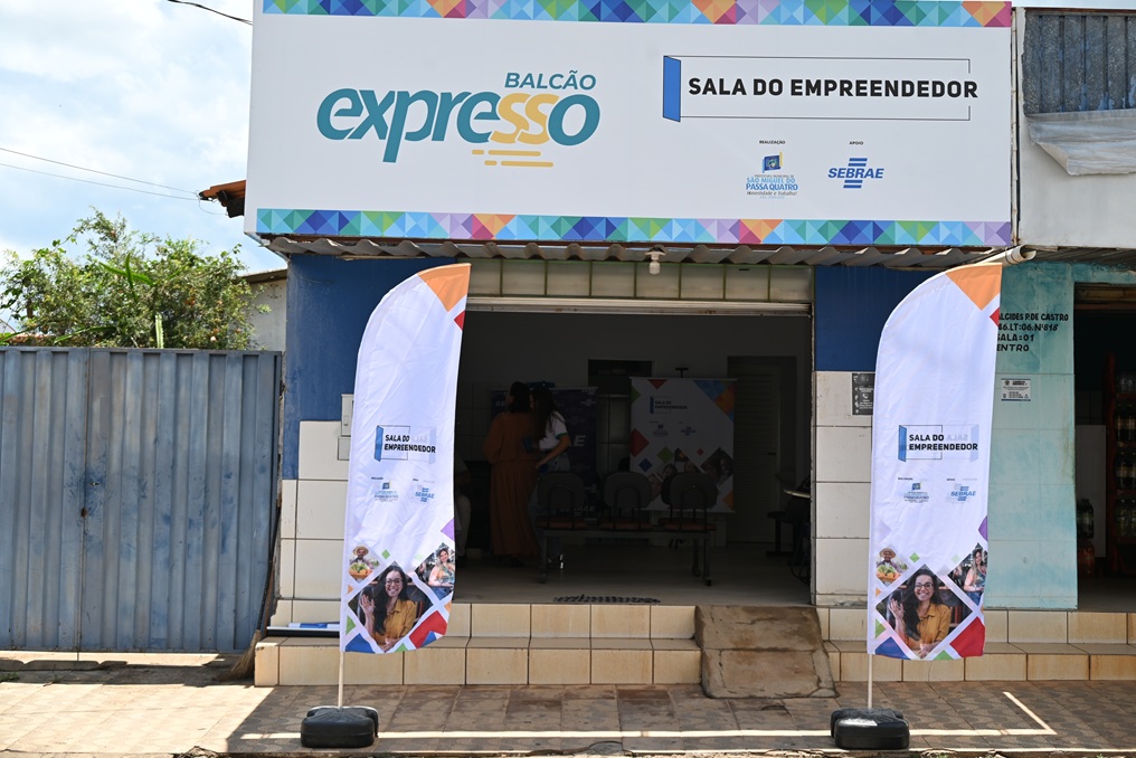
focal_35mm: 50
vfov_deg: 27.0
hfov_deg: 39.6
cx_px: 568
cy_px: 379
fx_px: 1578
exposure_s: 1/320
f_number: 6.3
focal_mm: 50
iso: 100
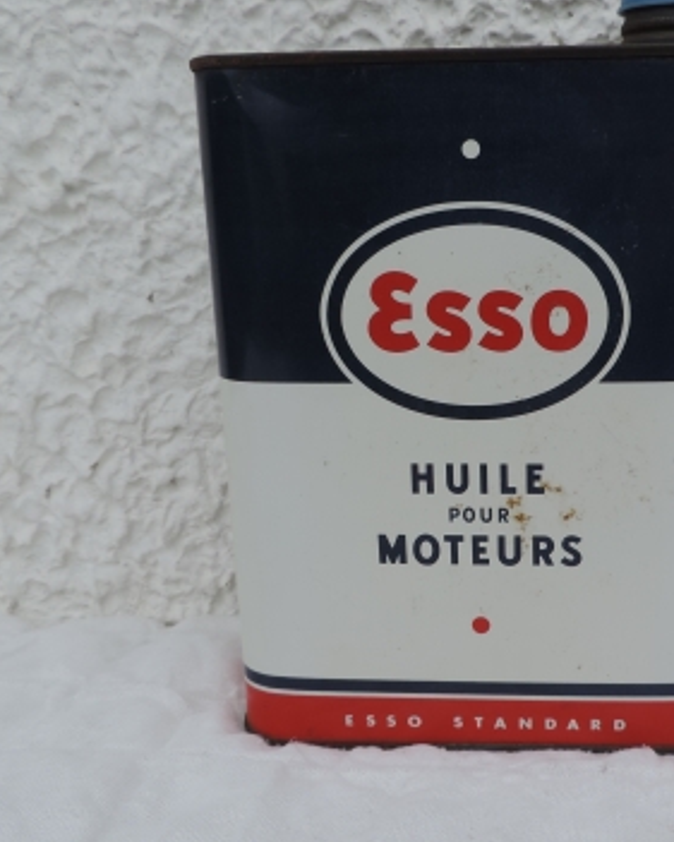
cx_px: 492
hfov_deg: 36.6
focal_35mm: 40
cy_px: 444
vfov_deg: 45.8
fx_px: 997
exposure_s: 1/320
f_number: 3
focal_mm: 4.3
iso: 80
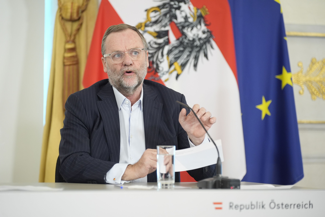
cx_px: 162
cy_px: 108
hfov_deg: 17.6
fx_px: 1047
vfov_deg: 11.8
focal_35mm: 116
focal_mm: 116
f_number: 2.8
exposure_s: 1/250
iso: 2500
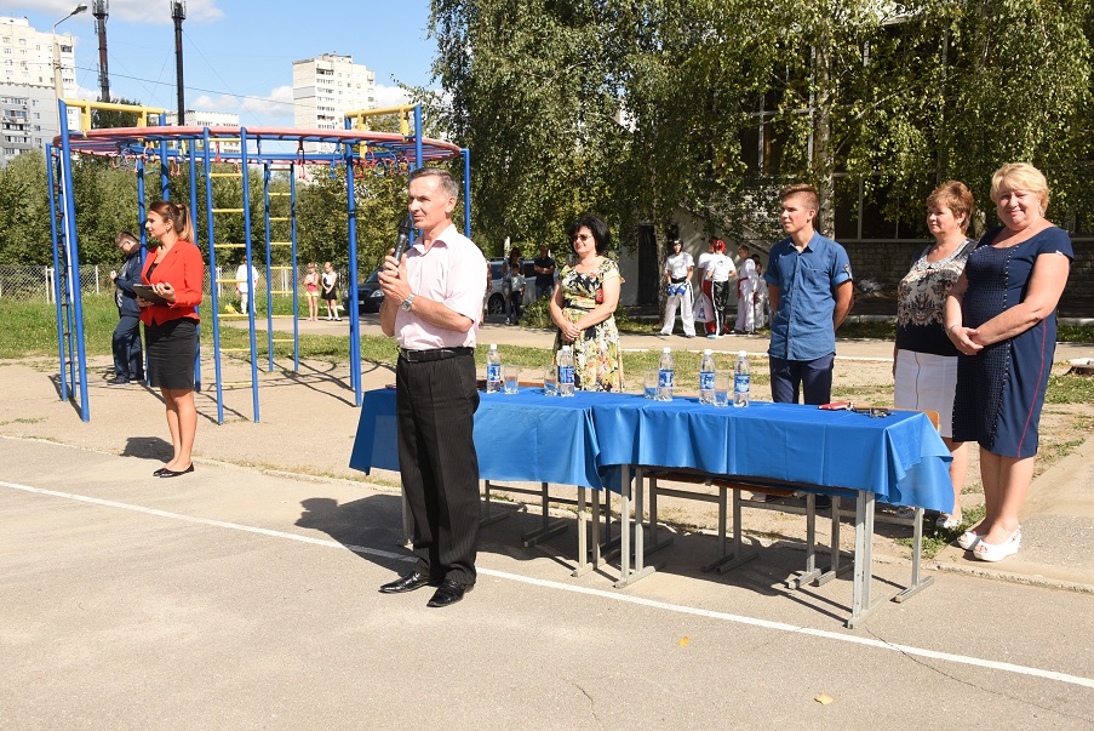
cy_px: 366
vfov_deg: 36.9
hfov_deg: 53.1
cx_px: 547
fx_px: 1094
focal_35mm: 36
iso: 320
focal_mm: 36
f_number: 10
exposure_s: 1/400
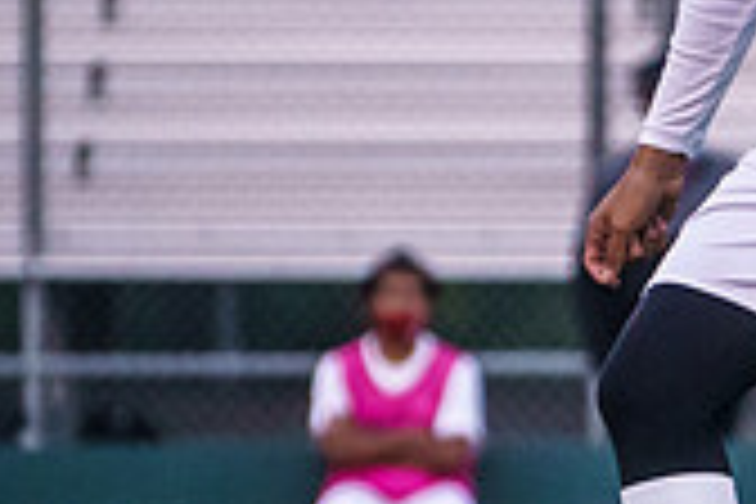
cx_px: 1457
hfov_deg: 1.9
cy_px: 95
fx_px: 22636
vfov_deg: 1.3
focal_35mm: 1078
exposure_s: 1/1250
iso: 4000
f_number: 4.5
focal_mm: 200
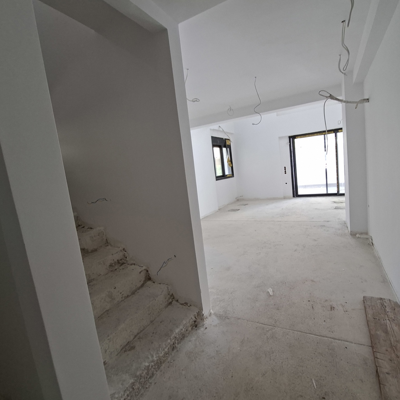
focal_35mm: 16
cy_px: 197
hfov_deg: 87.1
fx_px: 209
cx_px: 223
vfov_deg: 87.4
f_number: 2.2
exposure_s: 1/50
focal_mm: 1.74
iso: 40
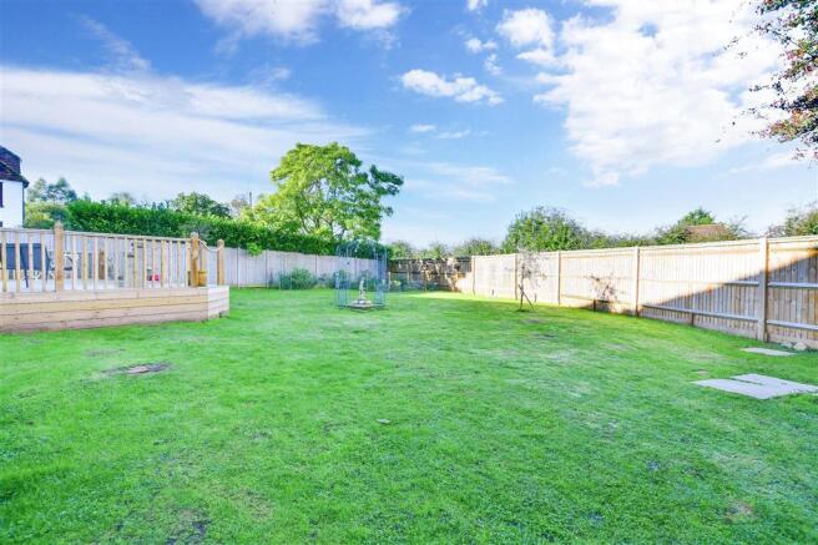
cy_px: 272
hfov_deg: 100.4
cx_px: 409
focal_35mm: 15
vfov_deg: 77.3
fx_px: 341
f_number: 8
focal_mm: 10
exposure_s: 1/500
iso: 160
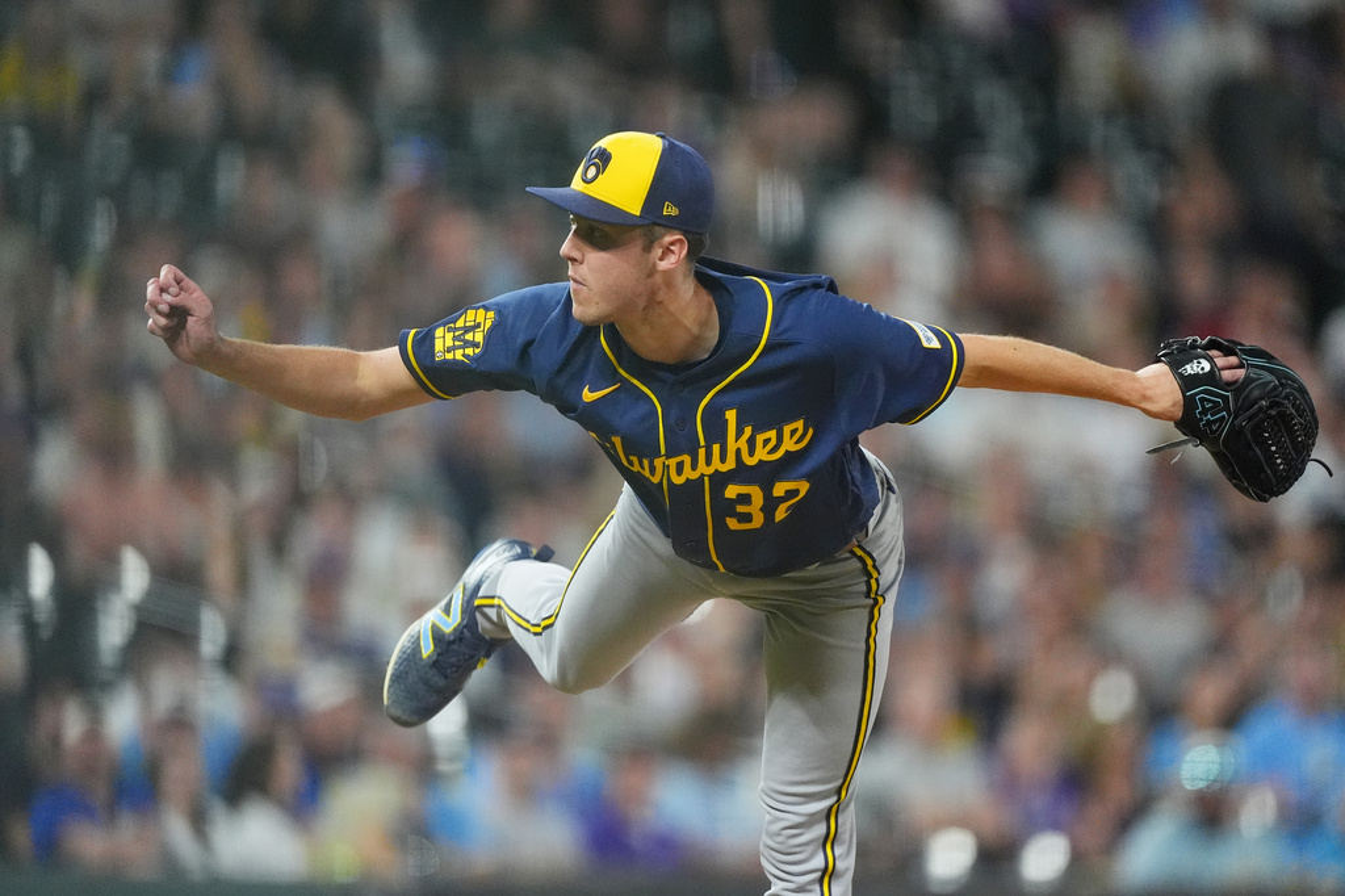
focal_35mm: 600
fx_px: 22408
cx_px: 672
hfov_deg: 3.4
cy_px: 448
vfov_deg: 2.3
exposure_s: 1/2000
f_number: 4
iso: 6400
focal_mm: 600
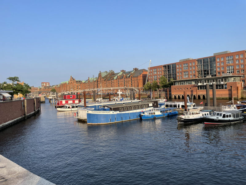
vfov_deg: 53.1
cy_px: 92
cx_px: 123
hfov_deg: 67.3
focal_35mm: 26
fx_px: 185
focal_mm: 4.2
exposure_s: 1/1742
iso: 32
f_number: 1.6
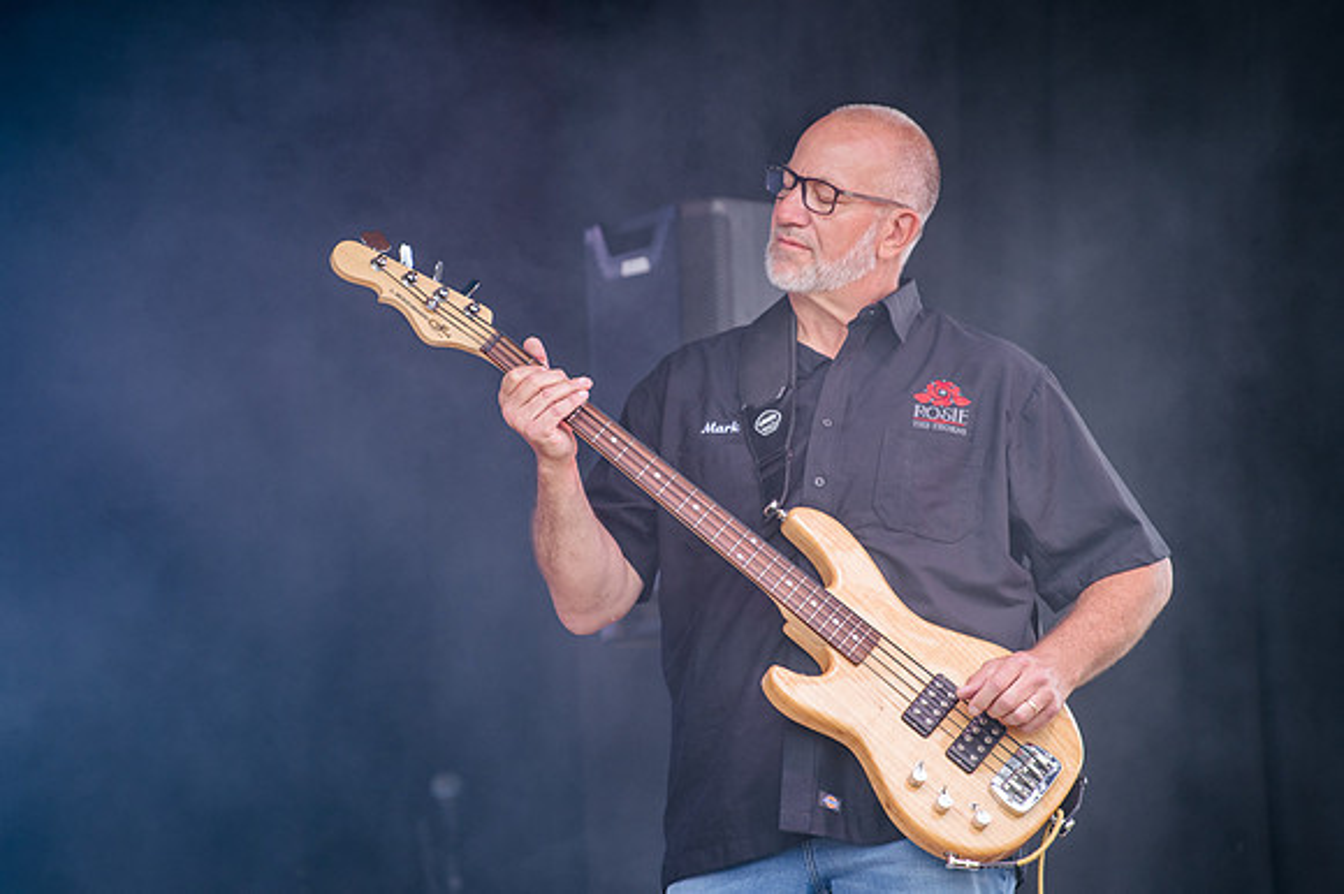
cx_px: 635
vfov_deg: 5.4
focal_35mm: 253
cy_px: 424
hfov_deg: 8.1
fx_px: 9444
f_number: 2.8
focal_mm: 200
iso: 320
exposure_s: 1/500
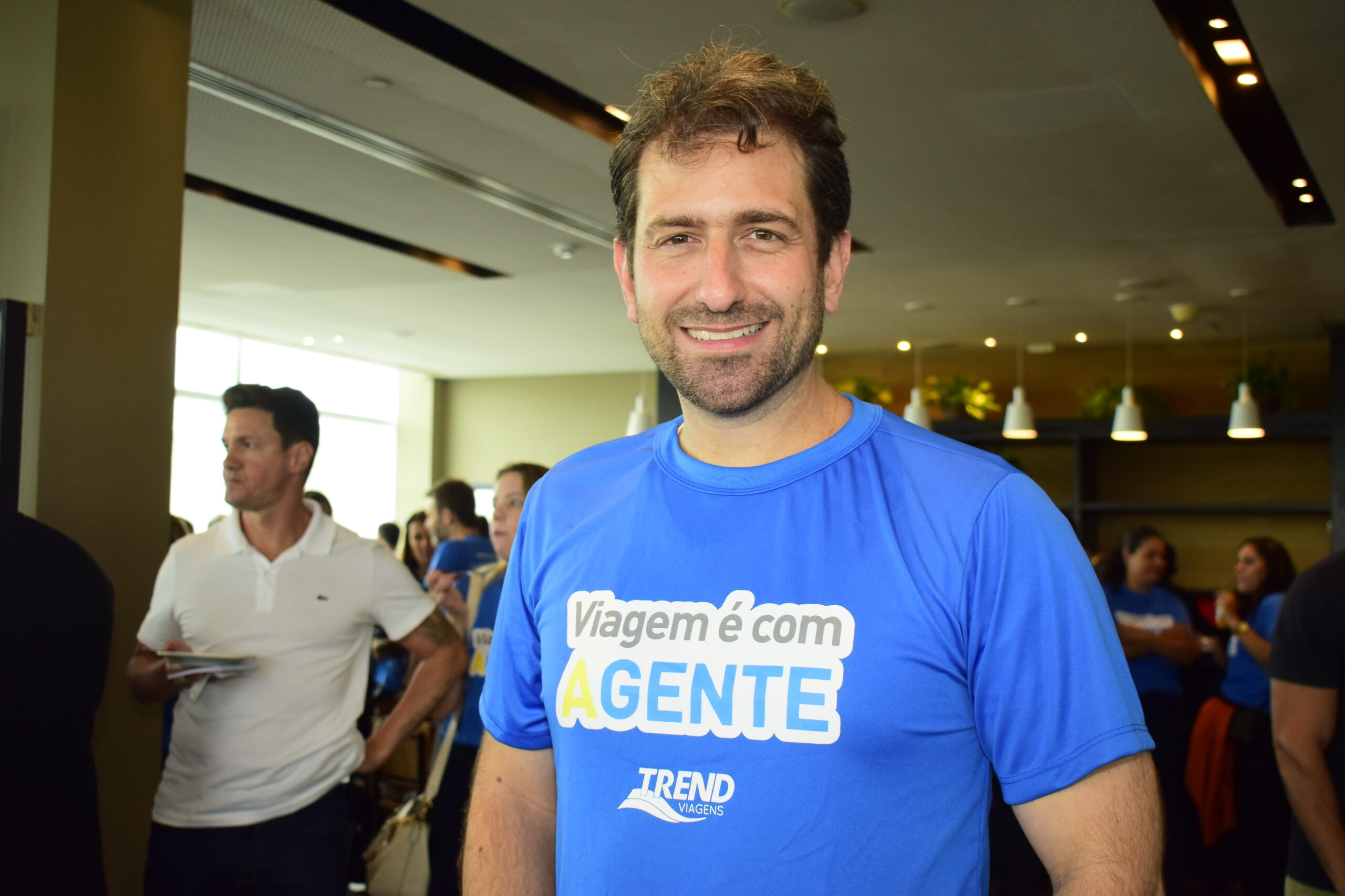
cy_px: 448
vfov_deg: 29.9
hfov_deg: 43.6
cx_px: 672
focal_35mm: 45
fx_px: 1681
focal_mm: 30
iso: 800
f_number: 4.2
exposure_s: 1/160
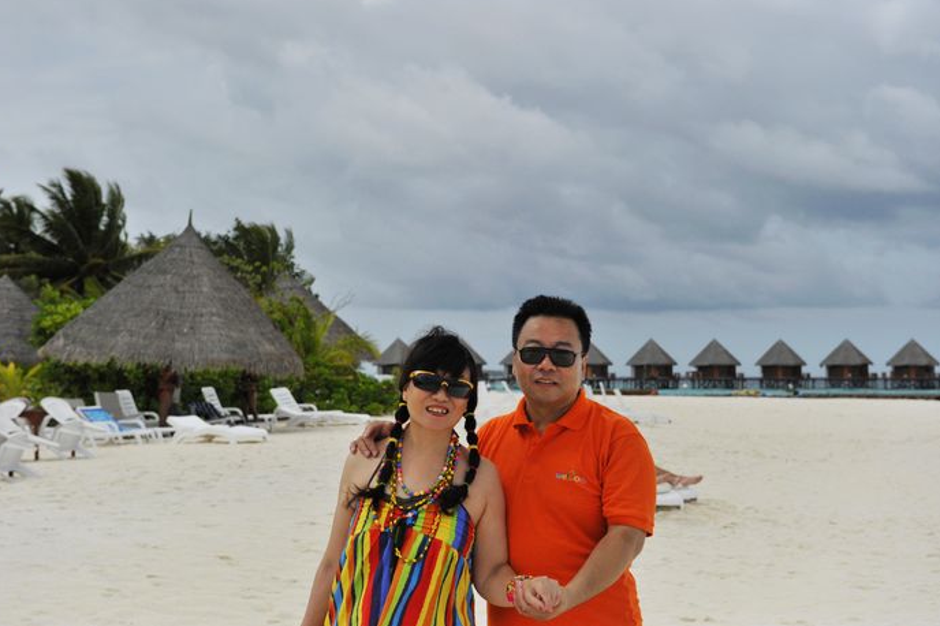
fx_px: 1540
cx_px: 466
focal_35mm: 59
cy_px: 309
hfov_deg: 33.9
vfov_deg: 23.0
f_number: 6.3
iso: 1600
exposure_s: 1/8000
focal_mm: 58
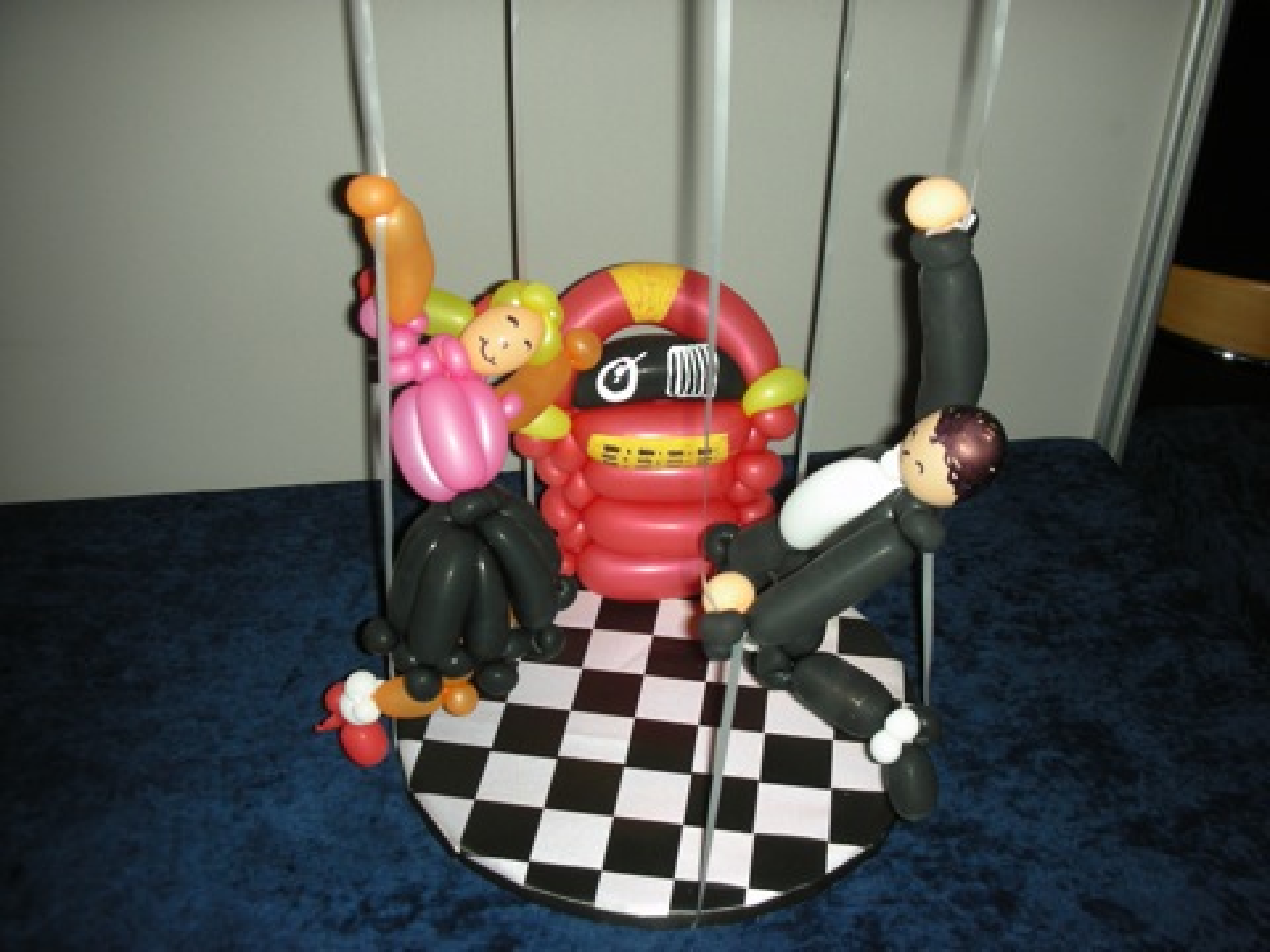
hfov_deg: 52.6
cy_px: 476
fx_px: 1284
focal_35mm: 35
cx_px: 635
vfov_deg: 40.7
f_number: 3
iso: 50
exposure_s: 1/60.1
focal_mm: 5.8
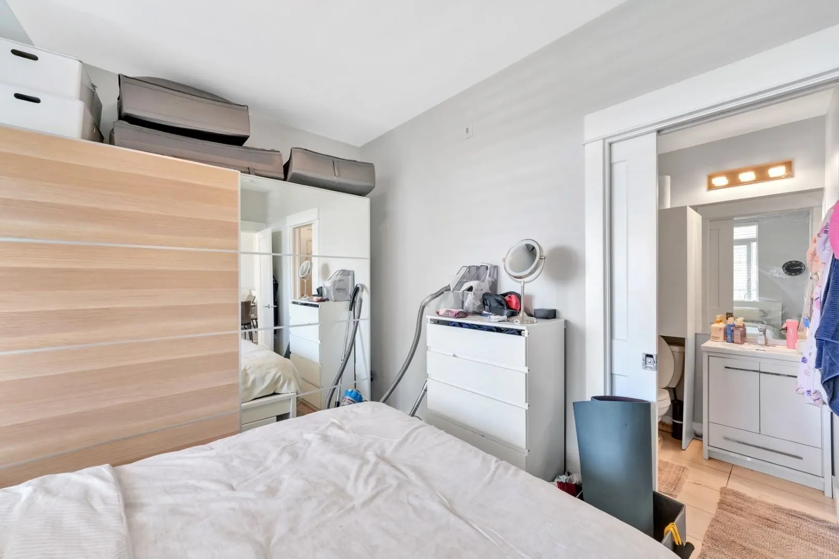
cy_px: 280
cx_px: 420
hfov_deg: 104.3
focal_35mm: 14
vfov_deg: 81.2
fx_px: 326
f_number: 8
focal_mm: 14
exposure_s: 1/40
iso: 400
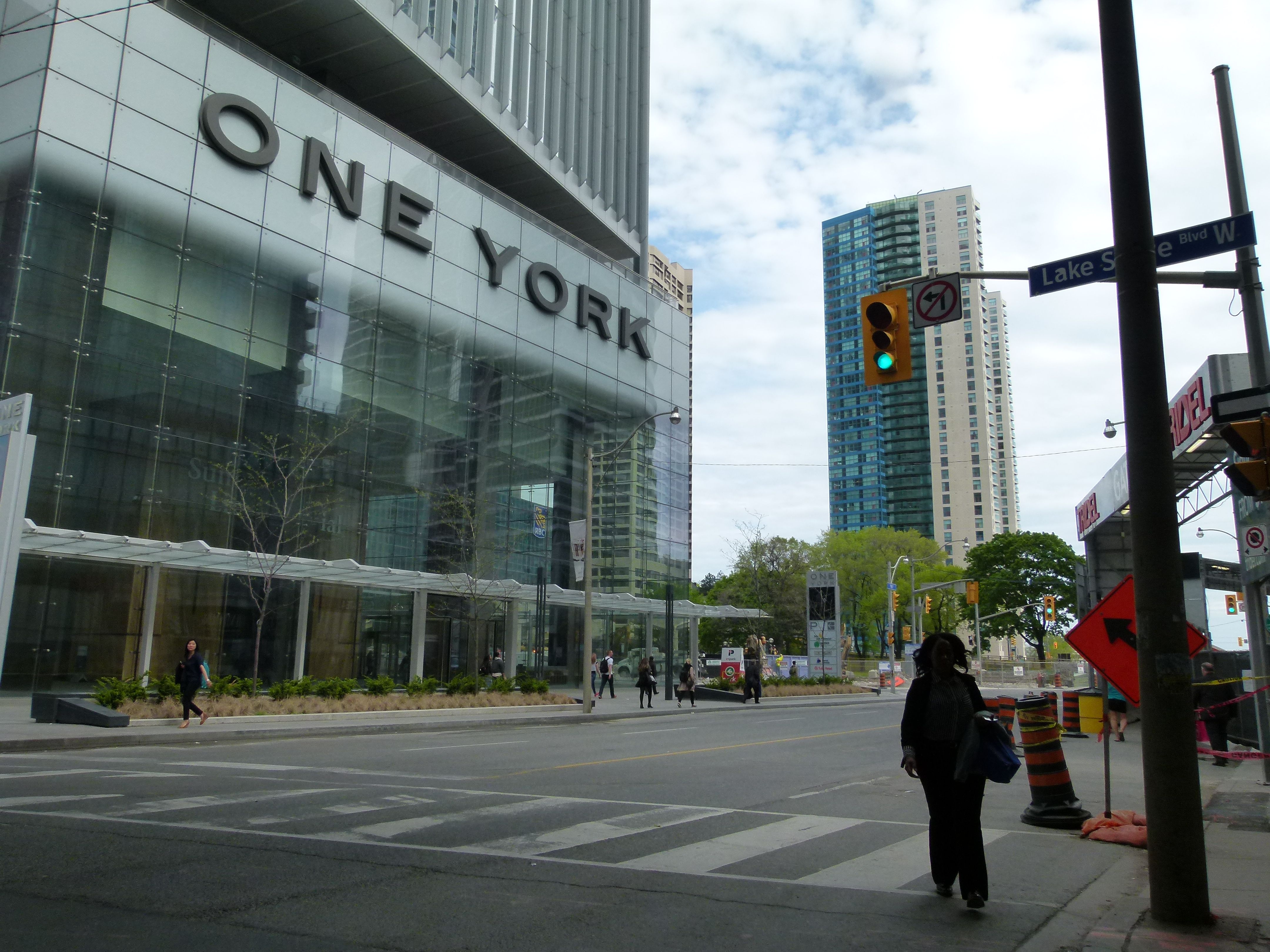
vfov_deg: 54.9
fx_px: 917
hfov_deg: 69.4
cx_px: 635
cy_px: 476
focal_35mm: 25
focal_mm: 4.5
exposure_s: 1/500
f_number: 4
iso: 160
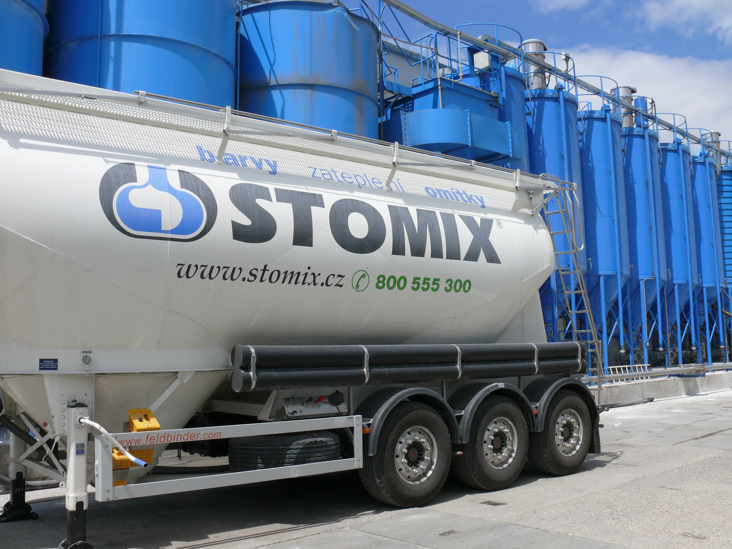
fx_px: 740
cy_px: 274
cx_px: 366
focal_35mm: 35
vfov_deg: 40.7
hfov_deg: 52.6
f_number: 8
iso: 100
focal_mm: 7.4
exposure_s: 1/400
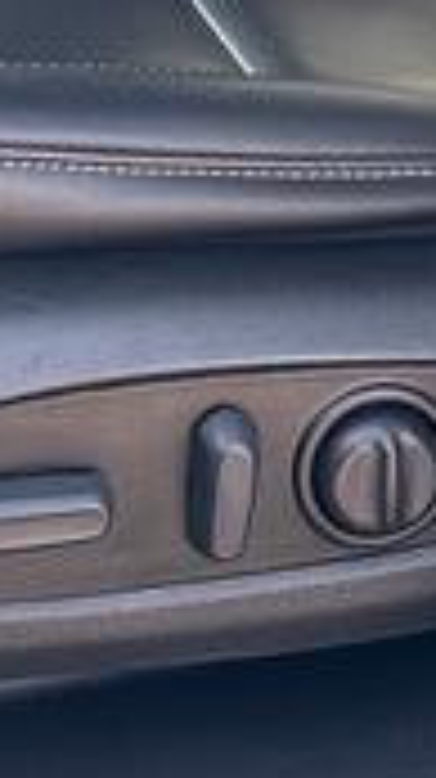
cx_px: -225
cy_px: -724
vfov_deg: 13.1
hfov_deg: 8.2
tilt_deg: -8.8
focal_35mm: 145
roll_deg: +0.3
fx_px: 2987
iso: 80
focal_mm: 6.86
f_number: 1.78
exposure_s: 1/409
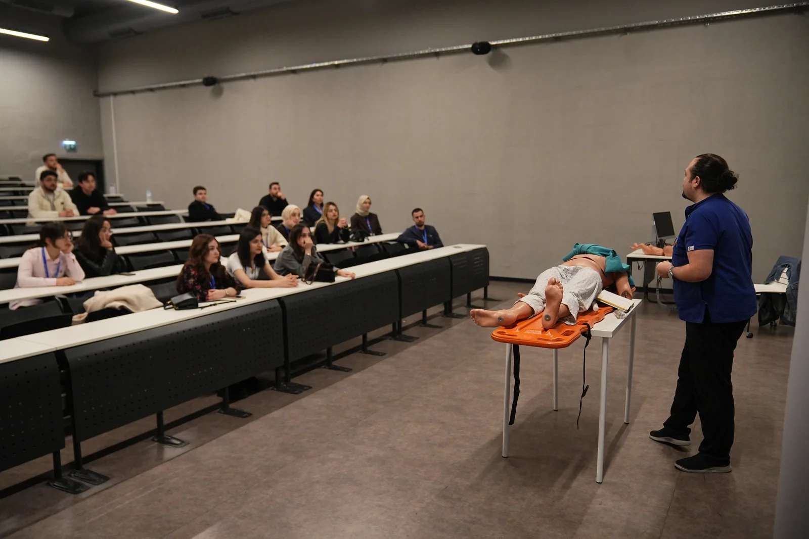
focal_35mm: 28
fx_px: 629
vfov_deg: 46.4
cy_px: 270
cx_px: 404
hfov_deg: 65.5
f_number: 2.8
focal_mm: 28
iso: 2000
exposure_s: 1/100
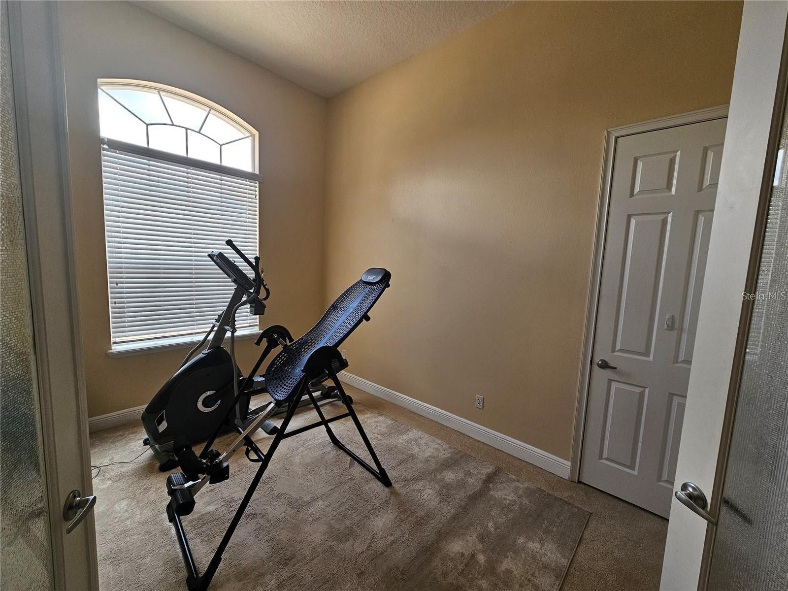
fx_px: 296
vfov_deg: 89.9
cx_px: 394
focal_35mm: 13
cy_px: 296
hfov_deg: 106.2
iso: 80
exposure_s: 1/120
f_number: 2.2
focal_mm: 2.2
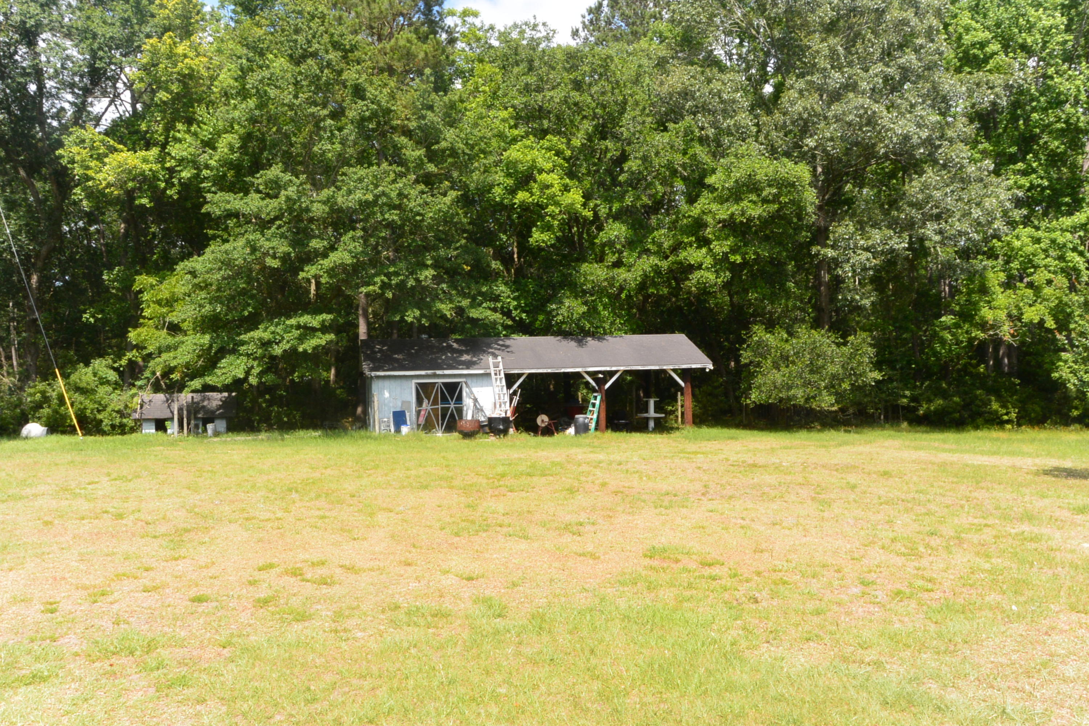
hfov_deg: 63.7
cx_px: 544
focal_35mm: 29
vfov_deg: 45.0
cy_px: 363
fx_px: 877
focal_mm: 11
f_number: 3.5
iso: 180
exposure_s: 1/60
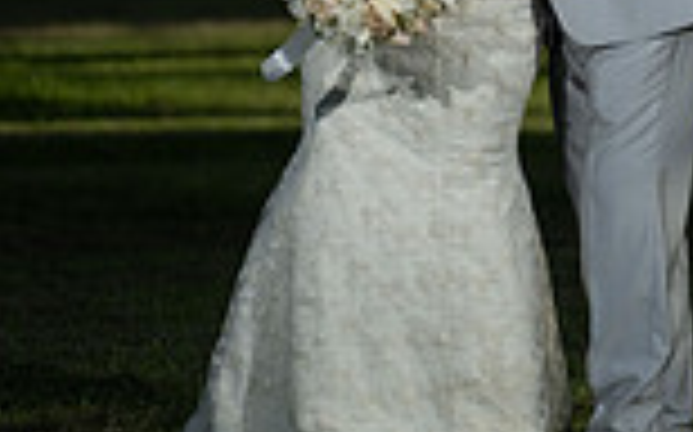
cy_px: -346
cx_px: 490
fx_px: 8417
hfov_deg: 4.7
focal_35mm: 446
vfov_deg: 2.9
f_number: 2.8
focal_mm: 150
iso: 320
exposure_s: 1/5000
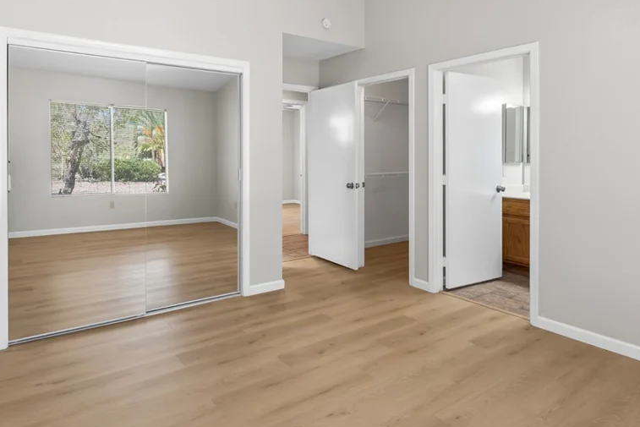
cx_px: 271
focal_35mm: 23
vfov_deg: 54.4
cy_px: 158
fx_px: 409
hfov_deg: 75.6
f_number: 8
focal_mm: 17
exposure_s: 1/2
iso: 400
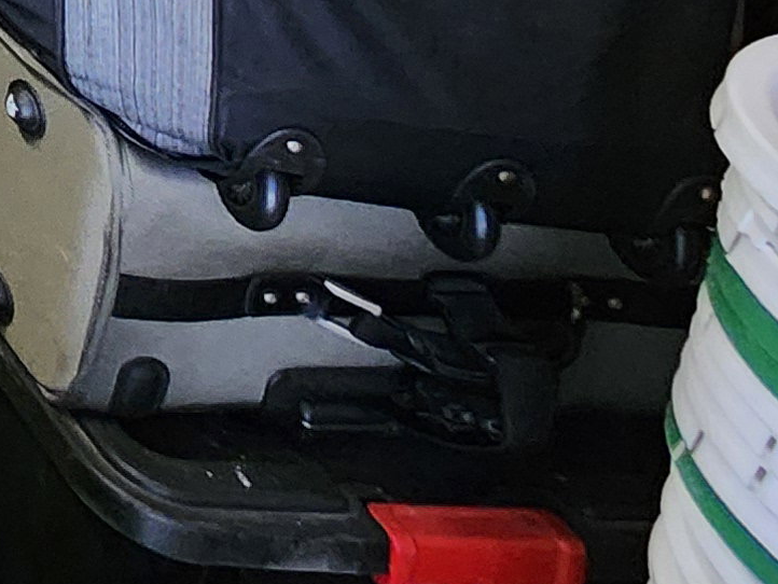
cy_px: -835
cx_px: -1066
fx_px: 1619
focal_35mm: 72
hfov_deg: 15.4
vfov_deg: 14.0
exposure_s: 1/60
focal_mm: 2.2
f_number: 2.2
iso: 200
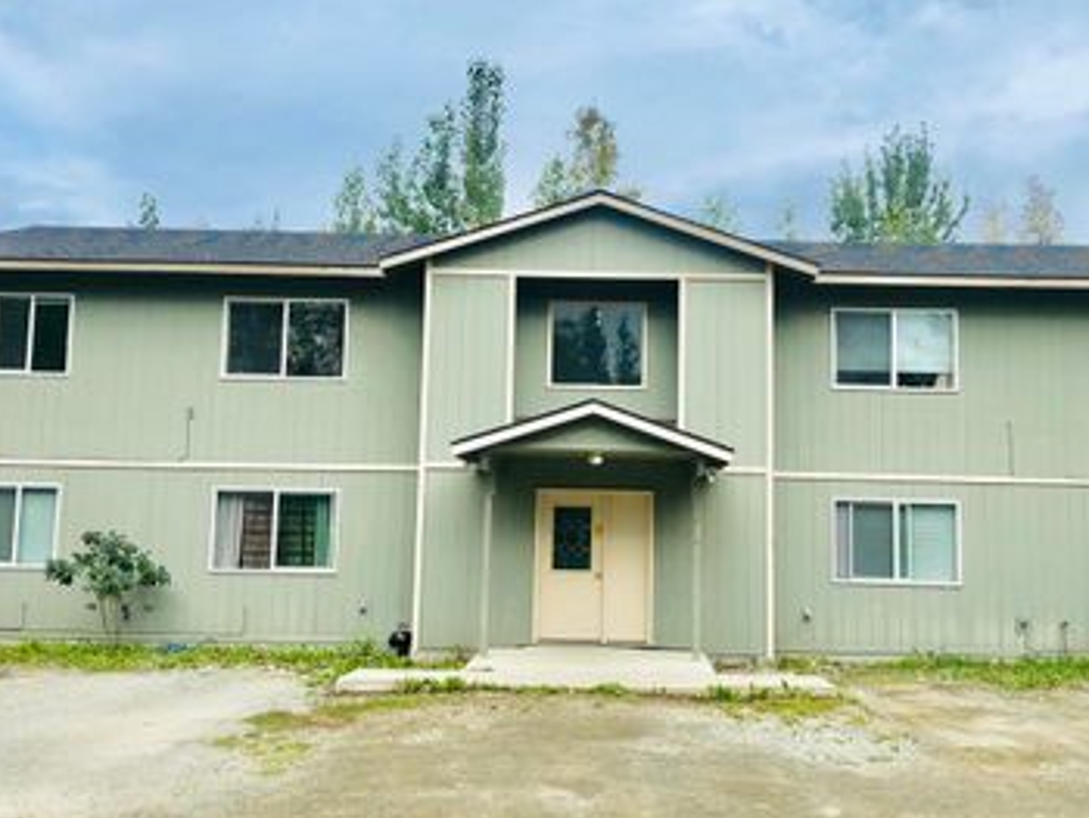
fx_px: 1259
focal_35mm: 40
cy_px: 381
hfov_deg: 46.7
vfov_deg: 36.0
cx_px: 597
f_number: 1.8
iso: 20
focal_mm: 4
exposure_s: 1/1263
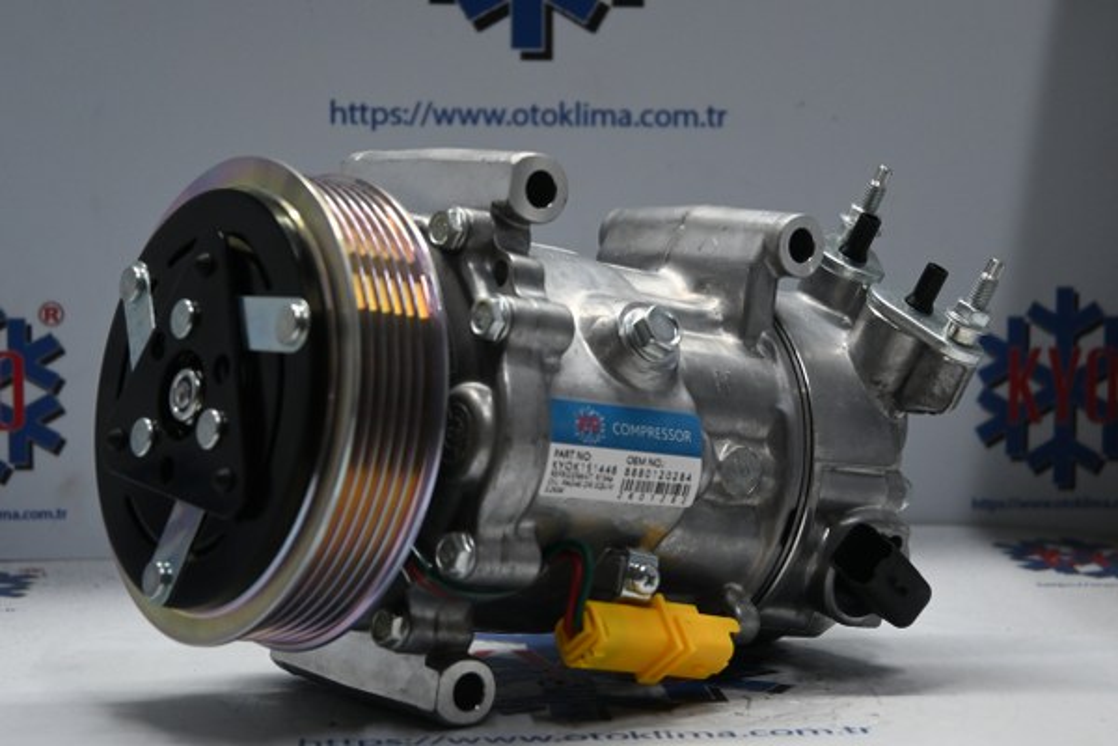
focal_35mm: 75
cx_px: 559
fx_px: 2329
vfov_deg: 18.2
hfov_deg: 27.0
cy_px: 373
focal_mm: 50
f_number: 6.3
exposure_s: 1/80
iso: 1250
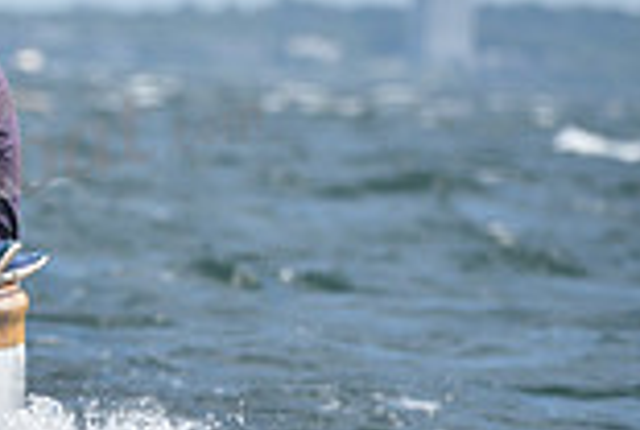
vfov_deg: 1.3
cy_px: 449
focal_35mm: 1084
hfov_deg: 1.9
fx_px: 19308
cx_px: -529
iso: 250
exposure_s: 1/1250
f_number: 5.6
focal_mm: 290
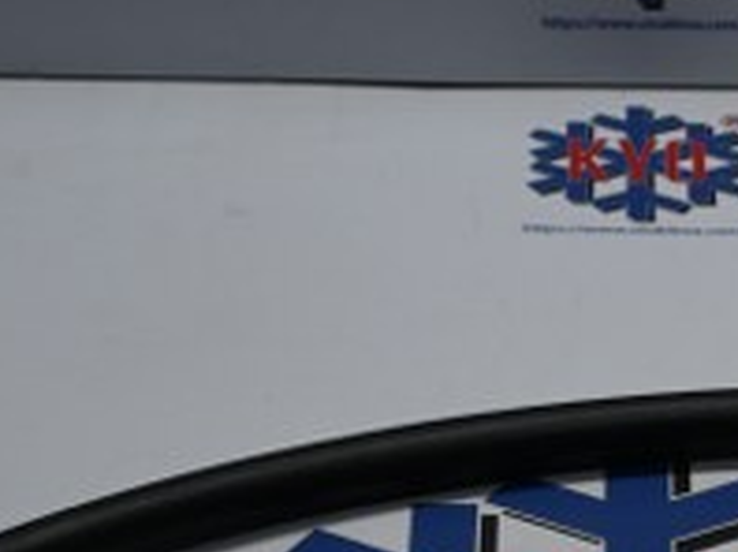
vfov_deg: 8.2
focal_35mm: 179
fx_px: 3821
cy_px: 507
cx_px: 716
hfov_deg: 10.9
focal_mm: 41
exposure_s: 1/60
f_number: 5.6
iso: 320
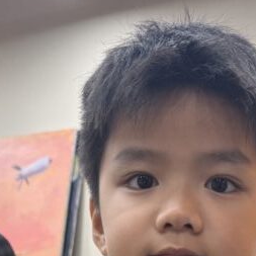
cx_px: 181
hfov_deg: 20.5
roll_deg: -4.2
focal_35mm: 84
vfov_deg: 17.2
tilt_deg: -8.9
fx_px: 703
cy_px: 447
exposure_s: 1/100
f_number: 1.78
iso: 100
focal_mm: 6.76
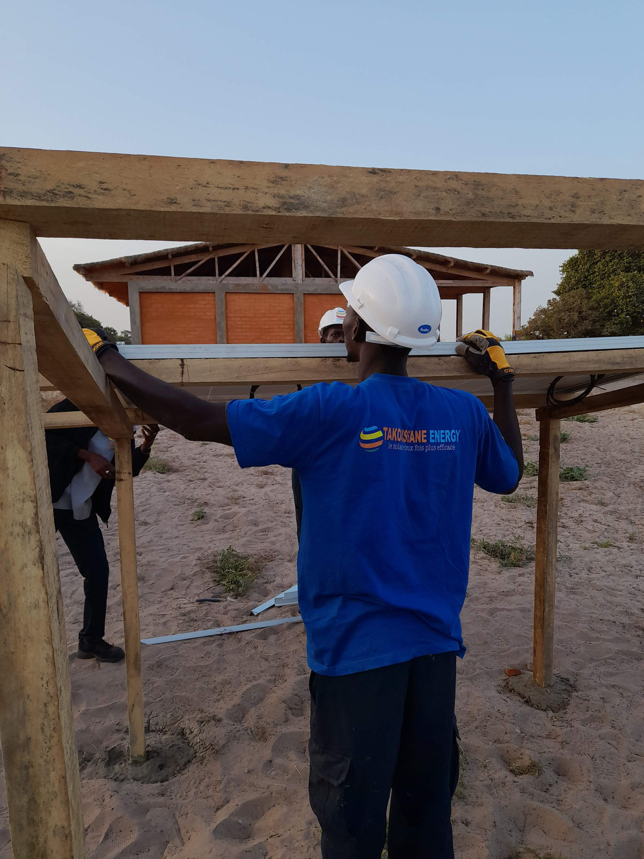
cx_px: 322
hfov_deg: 54.9
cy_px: 430
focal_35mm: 25
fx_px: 620
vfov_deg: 69.4
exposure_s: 1/140
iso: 20
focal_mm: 4.6
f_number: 2
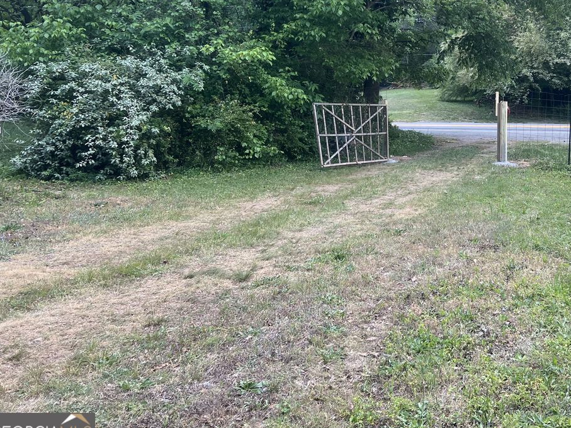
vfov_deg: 32.8
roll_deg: -0.2
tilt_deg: +0.1
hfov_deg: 41.8
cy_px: 94
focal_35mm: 43
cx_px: 461
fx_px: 709
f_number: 1.5
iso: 50
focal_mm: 5.7
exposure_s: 1/448
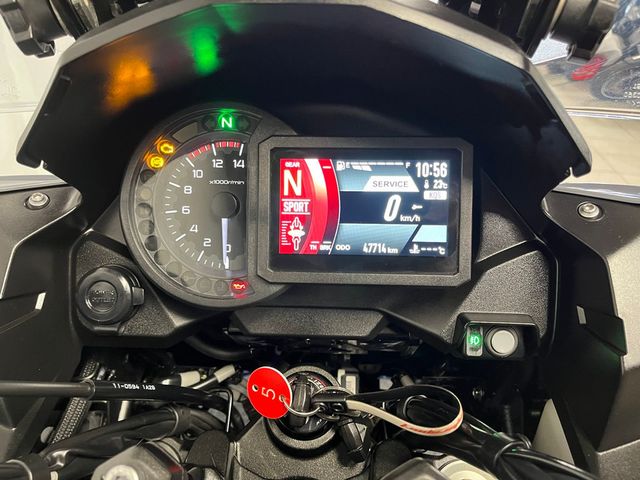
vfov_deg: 53.1
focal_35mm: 26
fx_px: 481
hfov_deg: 67.3
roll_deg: -4.2
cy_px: 240
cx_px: 320
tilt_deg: -33.6
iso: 500
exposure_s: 1/41
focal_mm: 5.1
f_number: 1.6
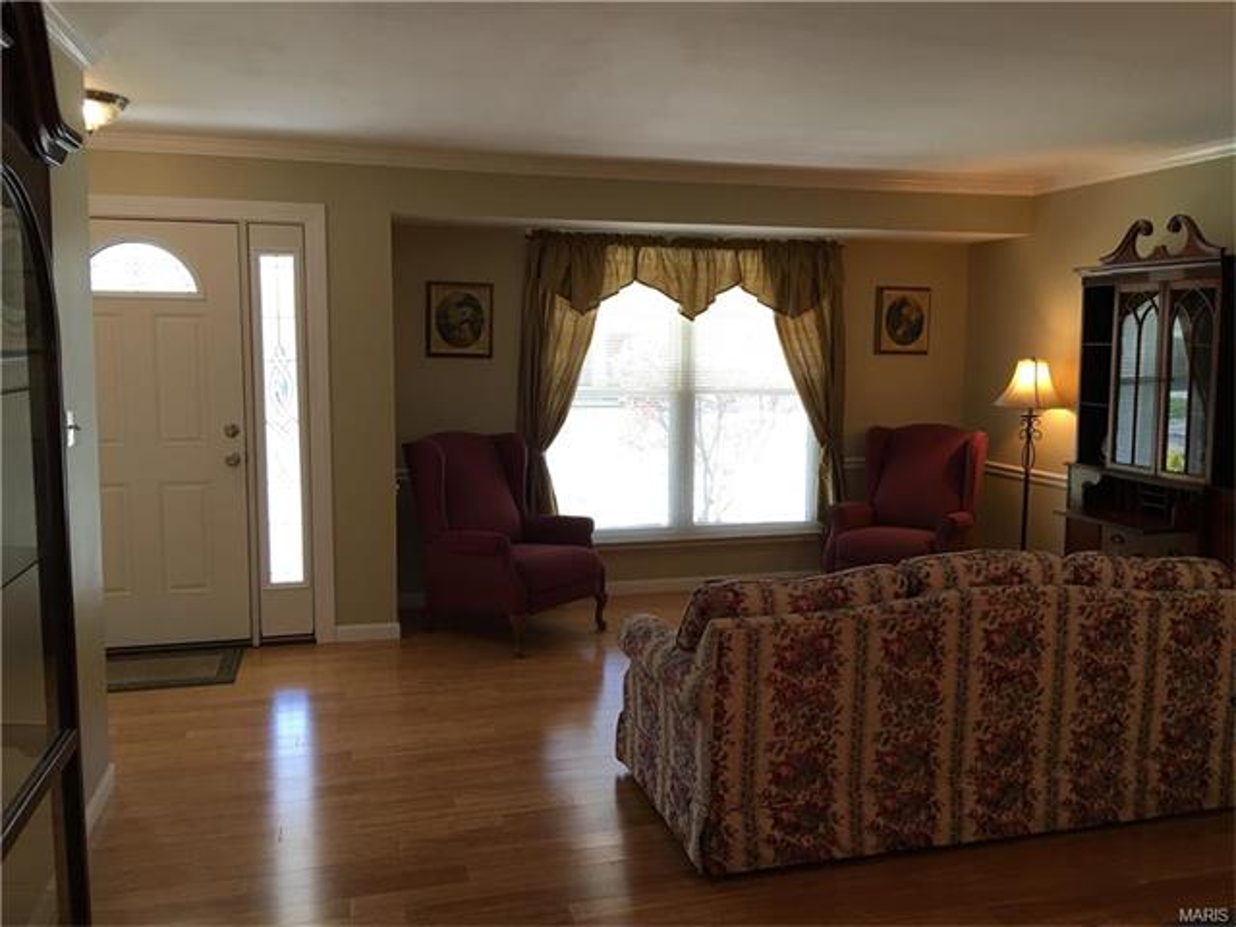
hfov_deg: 61.7
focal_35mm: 29
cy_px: 464
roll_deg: -0.4
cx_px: 618
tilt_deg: -6.0
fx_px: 1035
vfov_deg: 48.2
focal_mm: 4.15
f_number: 2.2
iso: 32
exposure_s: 1/30
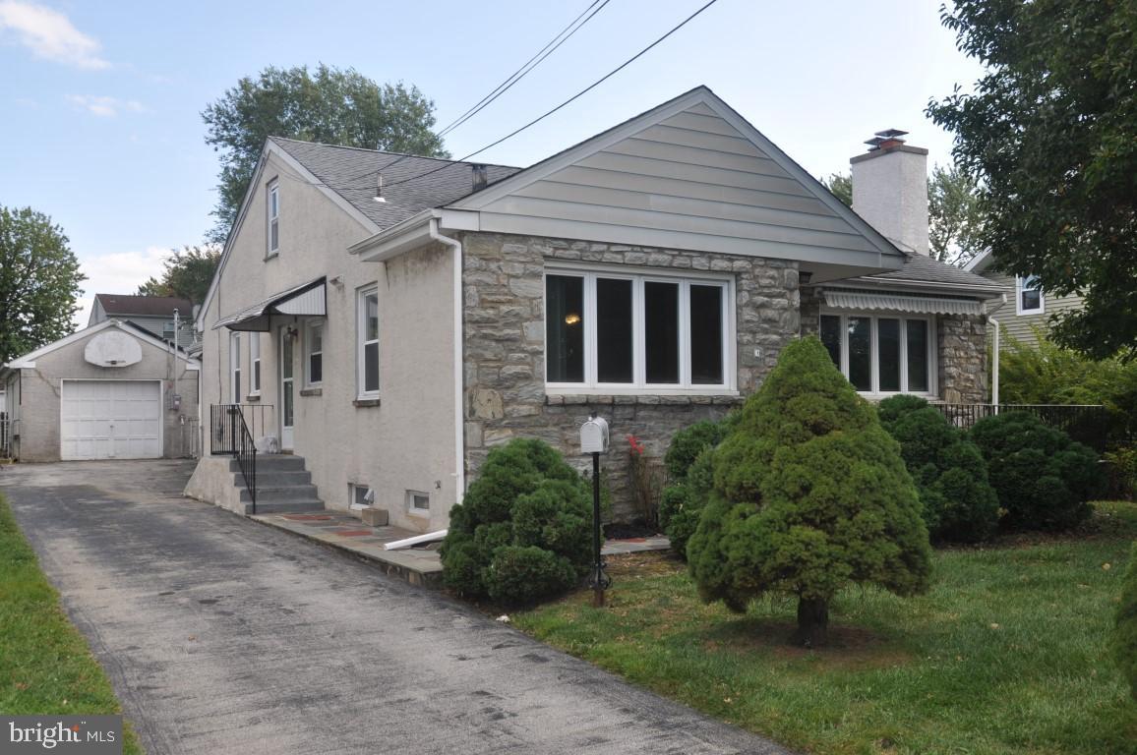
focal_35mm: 33
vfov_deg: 39.9
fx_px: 1041
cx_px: 568
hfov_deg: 57.3
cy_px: 378
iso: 200
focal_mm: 22
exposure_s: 1/200
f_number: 8
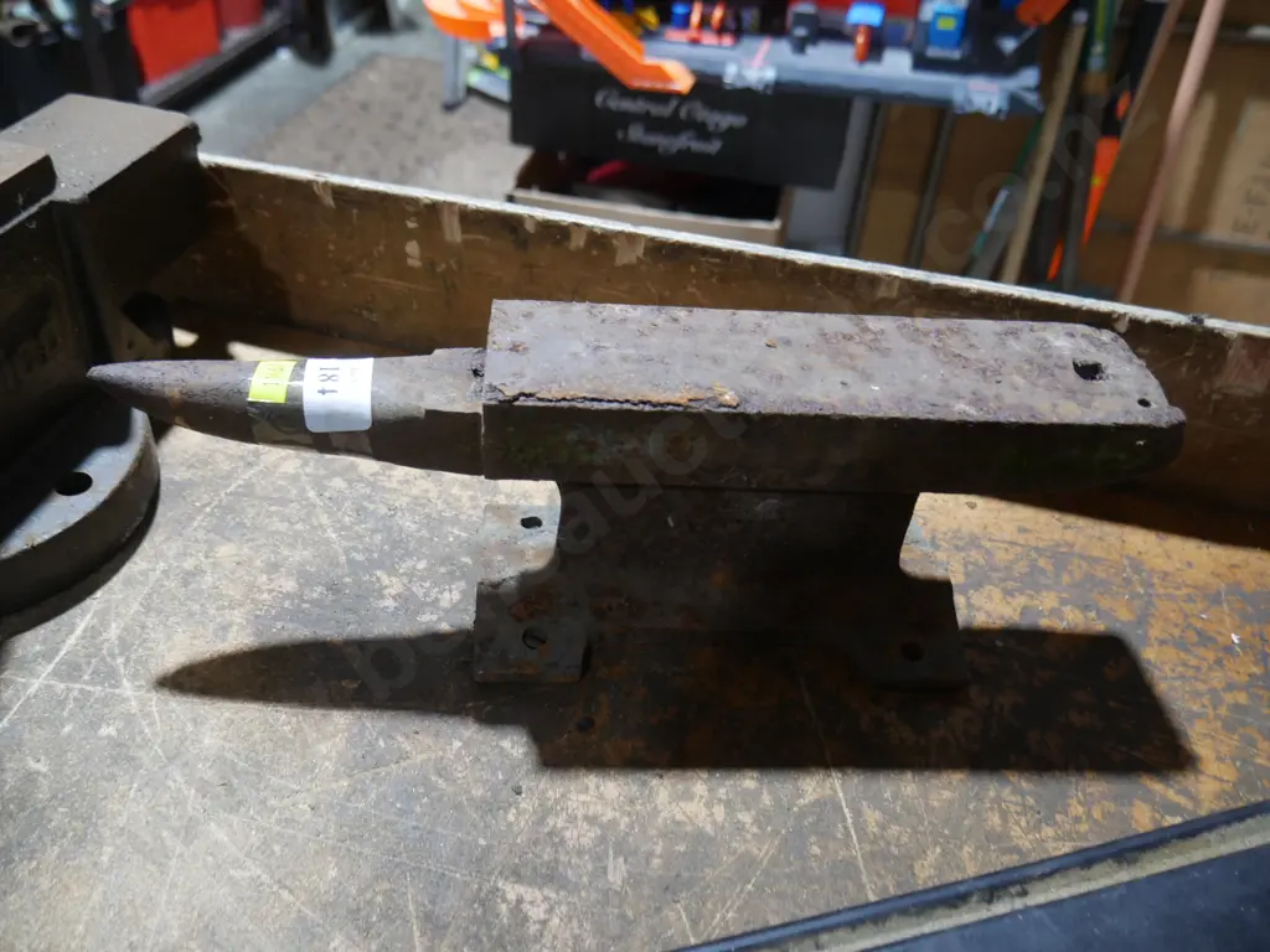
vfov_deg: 49.7
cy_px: 476
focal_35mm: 28
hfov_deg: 63.4
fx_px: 1027
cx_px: 635
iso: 500
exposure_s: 1/60
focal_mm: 14
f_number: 3.5
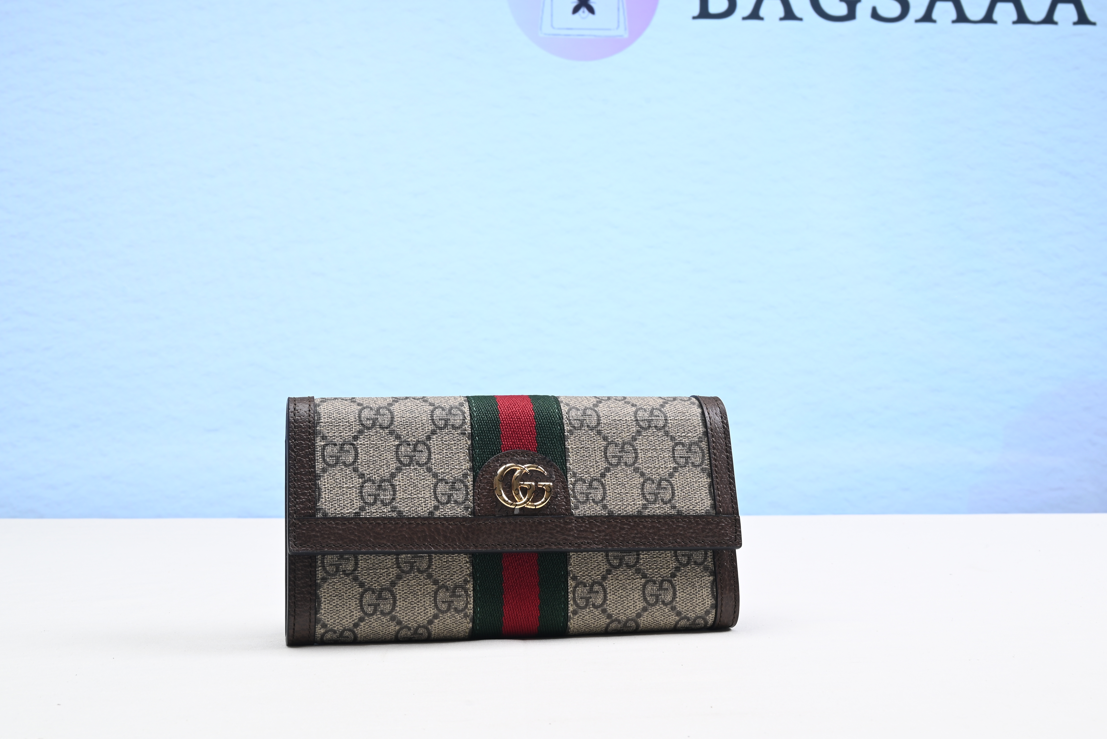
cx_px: 555
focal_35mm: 46
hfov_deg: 42.7
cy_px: 310
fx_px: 1415
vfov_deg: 29.2
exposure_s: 1/2
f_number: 16
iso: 100
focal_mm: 38
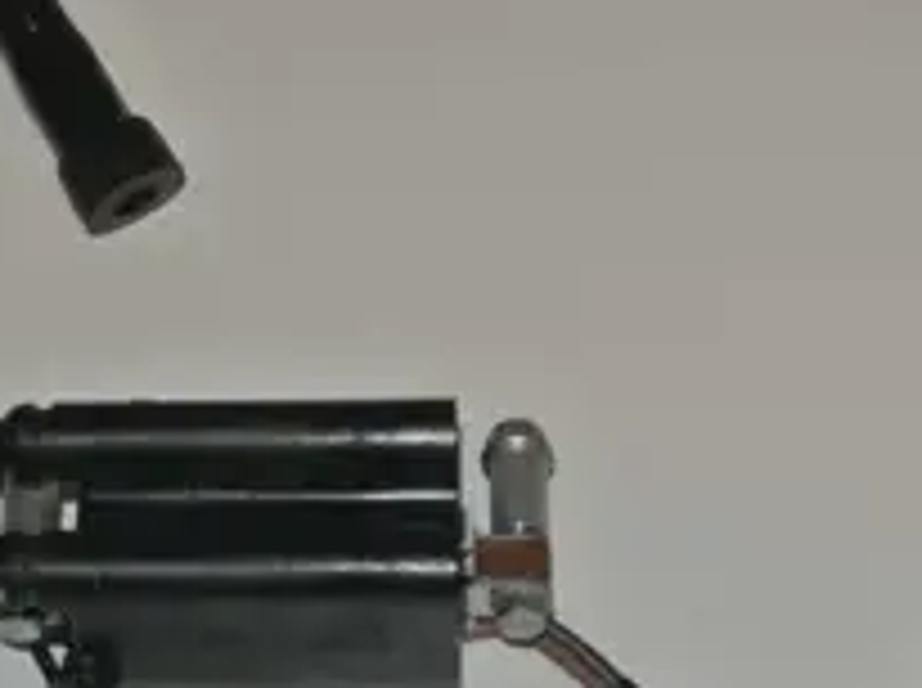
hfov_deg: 15.8
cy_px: 283
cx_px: 135
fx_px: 3297
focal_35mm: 124
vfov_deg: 11.9
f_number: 4.5
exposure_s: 1/60
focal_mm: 18.2
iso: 200
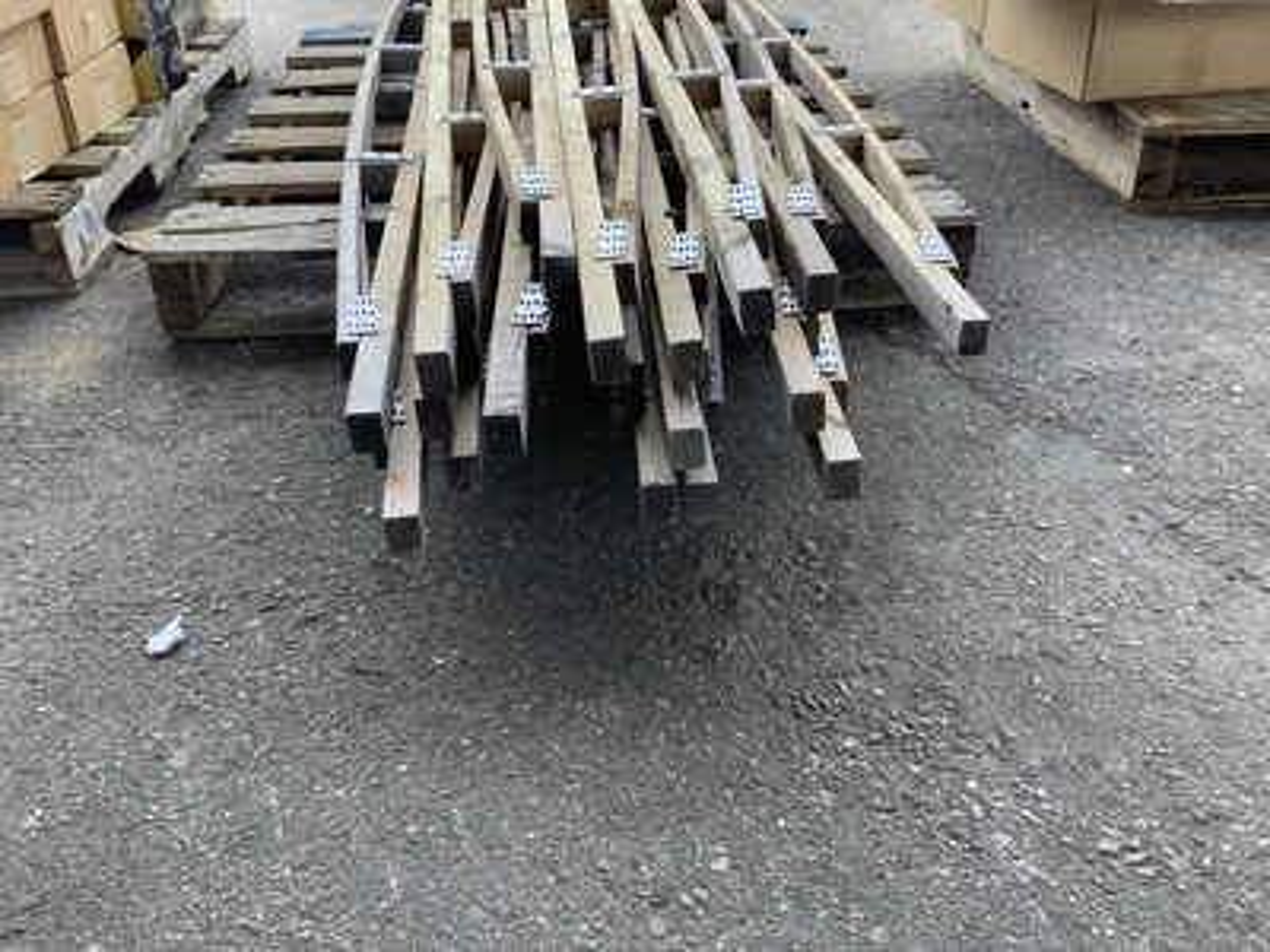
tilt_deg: -36.4
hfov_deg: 58.4
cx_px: 635
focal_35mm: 31
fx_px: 1137
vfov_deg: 45.4
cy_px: 476
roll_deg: +1.4
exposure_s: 1/153
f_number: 2.4
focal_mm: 3.3
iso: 25
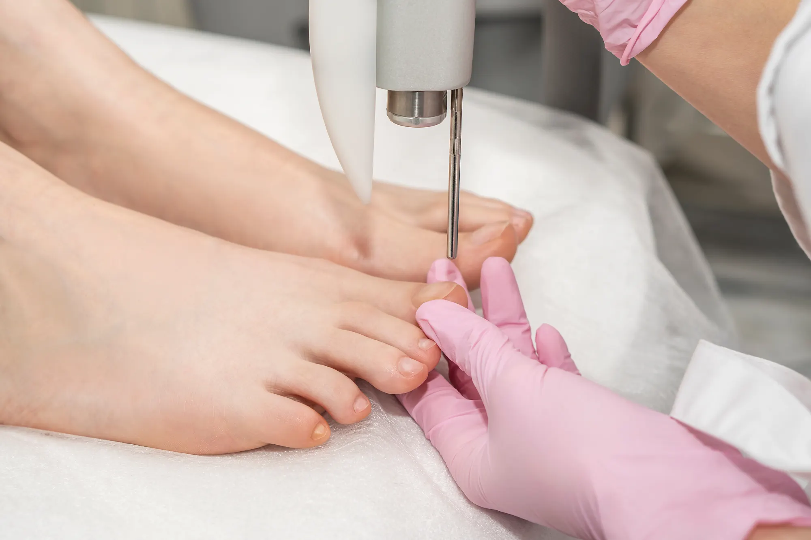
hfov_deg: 27.0
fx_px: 1689
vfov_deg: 18.2
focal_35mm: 75
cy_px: 270
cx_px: 406
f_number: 4
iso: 100
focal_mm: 50
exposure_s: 1/160
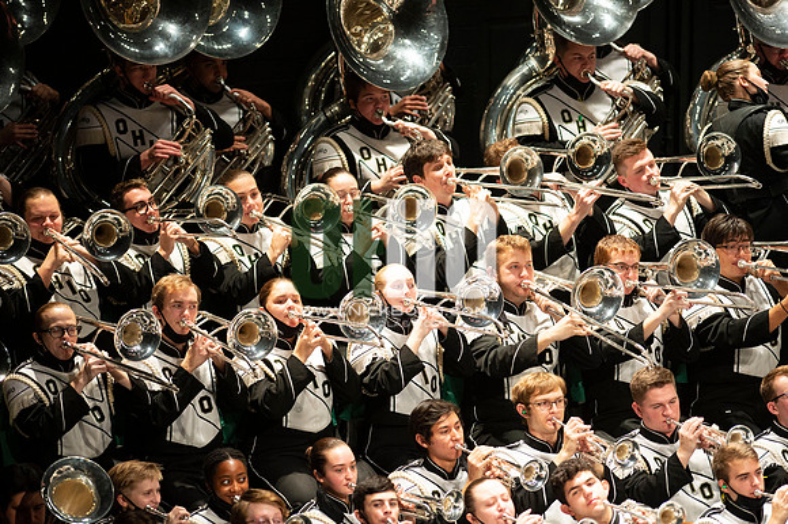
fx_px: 6563
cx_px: 394
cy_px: 262
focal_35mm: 300
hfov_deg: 6.9
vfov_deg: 4.6
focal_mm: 300
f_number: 2.8
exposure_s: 1/500
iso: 3200
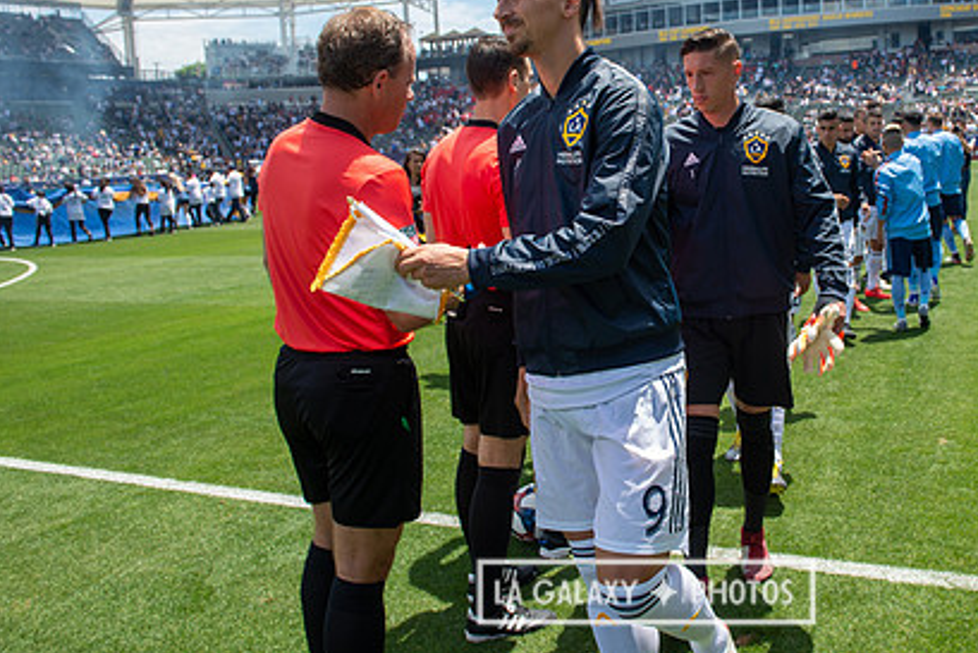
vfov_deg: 38.6
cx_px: 646
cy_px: 233
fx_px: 924
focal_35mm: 34
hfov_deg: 54.7
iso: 200
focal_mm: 24
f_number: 5.6
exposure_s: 1/640
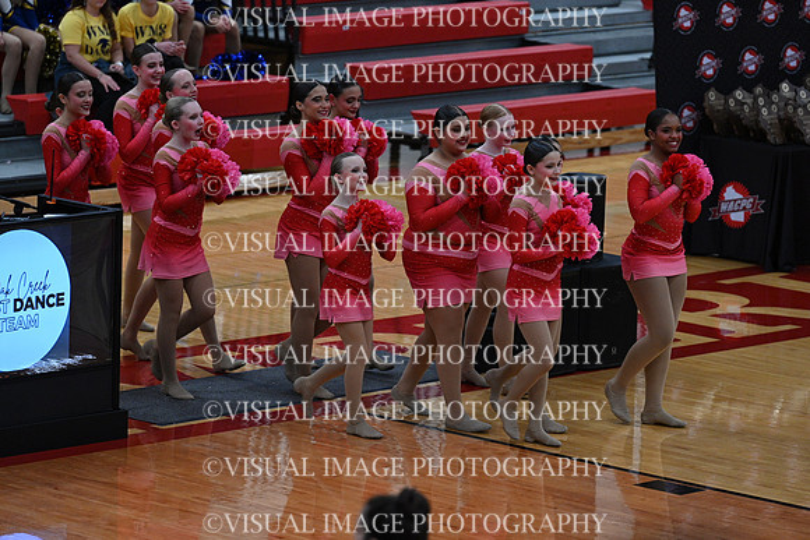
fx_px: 4501
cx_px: 405
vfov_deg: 6.9
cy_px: 270
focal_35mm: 200
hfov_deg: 10.3
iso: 4000
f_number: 4
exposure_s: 1/400
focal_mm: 200
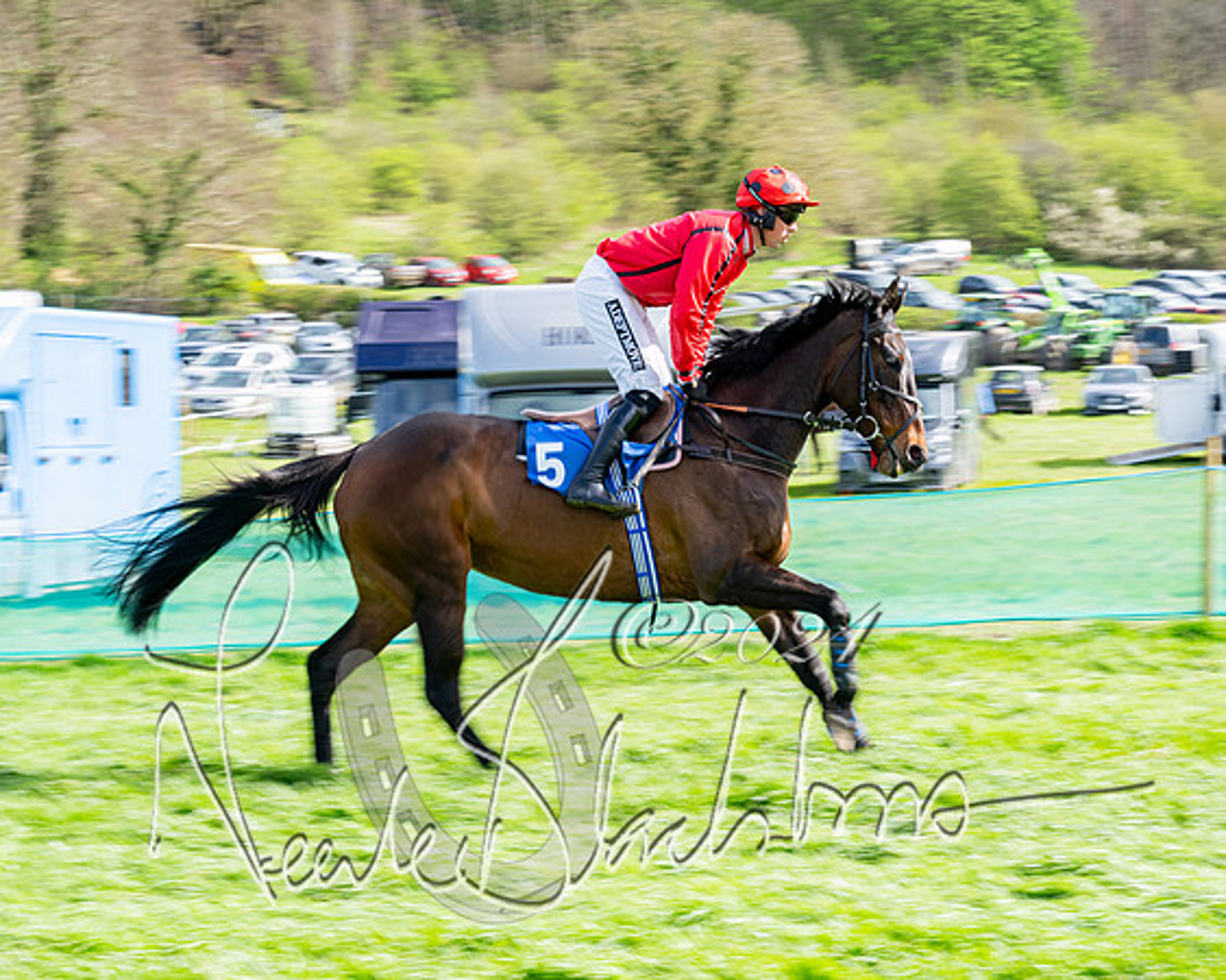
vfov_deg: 14.8
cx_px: 559
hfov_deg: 18.5
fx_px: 3761
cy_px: 490
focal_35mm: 104
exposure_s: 1/160
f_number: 11
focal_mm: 92
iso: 200
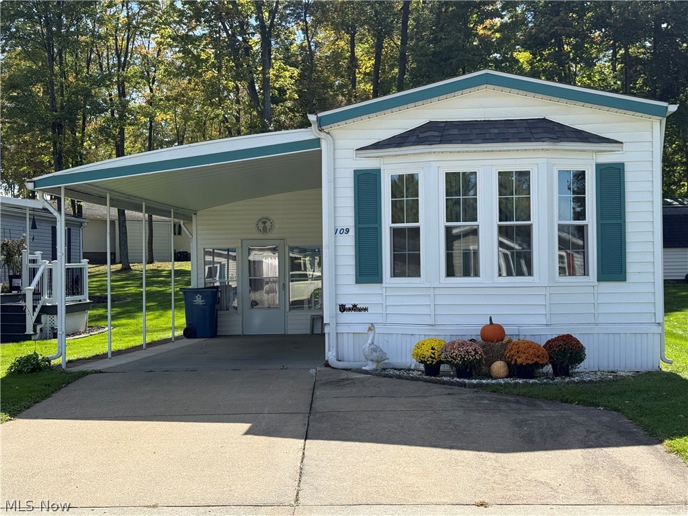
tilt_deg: +1.9
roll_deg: +0.3
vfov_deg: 30.3
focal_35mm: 48
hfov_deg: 39.7
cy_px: 258
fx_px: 954
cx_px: 344
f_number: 1.78
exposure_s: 1/4098
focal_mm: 6.76
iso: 100
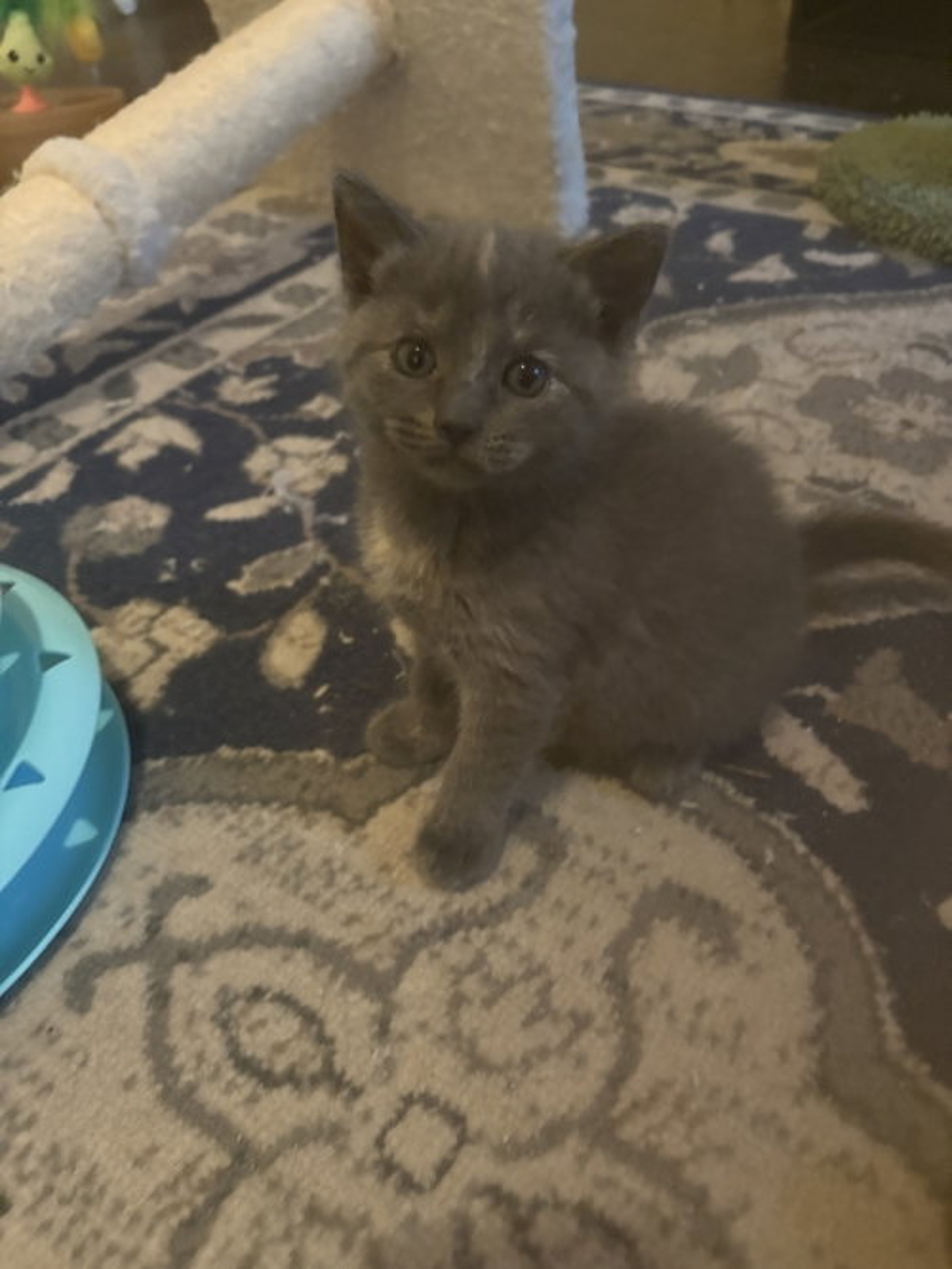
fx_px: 953
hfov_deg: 53.1
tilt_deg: -42.3
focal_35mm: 26
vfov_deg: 67.3
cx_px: 476
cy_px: 634
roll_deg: +2.5
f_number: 1.6
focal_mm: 5.96
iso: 800
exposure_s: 1/30
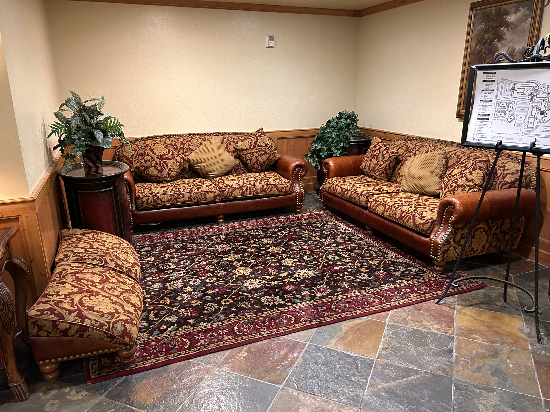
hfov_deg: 67.3
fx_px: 413
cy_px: 206
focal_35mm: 26
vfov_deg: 53.1
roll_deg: +1.0
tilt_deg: -17.2
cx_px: 275
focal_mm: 5.7
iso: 500
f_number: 1.5
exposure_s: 1/40
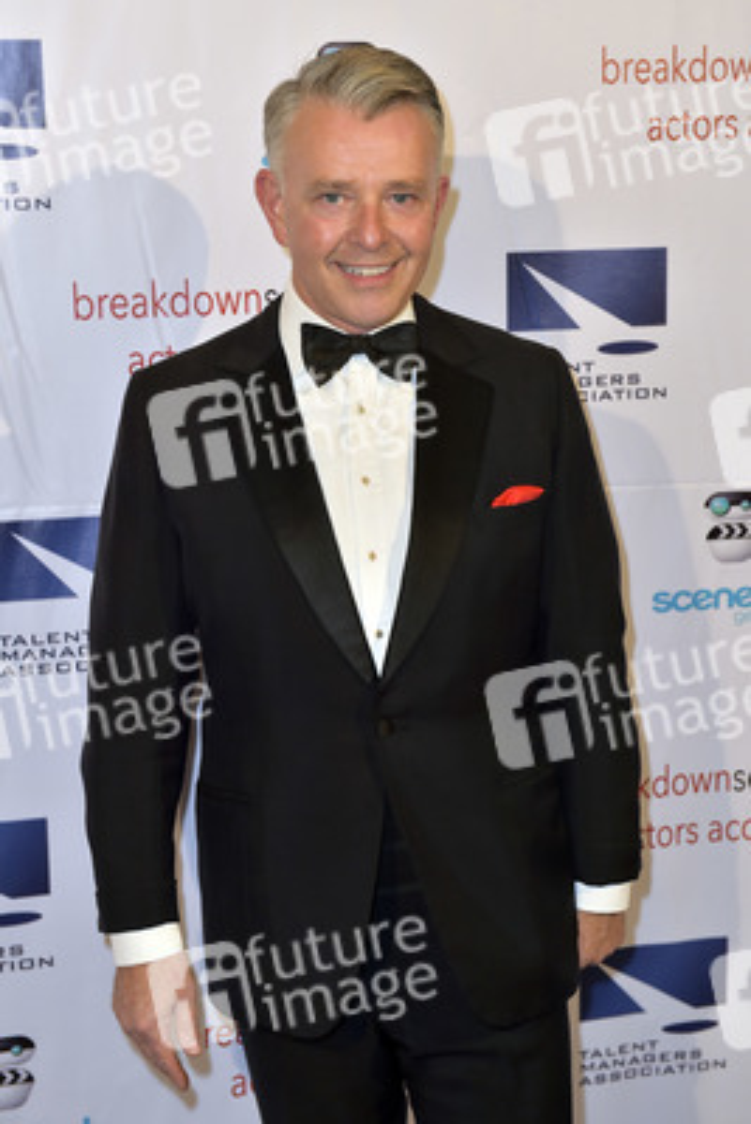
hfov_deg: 22.6
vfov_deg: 33.4
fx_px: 1876
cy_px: 562
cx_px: 376
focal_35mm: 60
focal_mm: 60
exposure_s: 1/320
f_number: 4.5
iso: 400
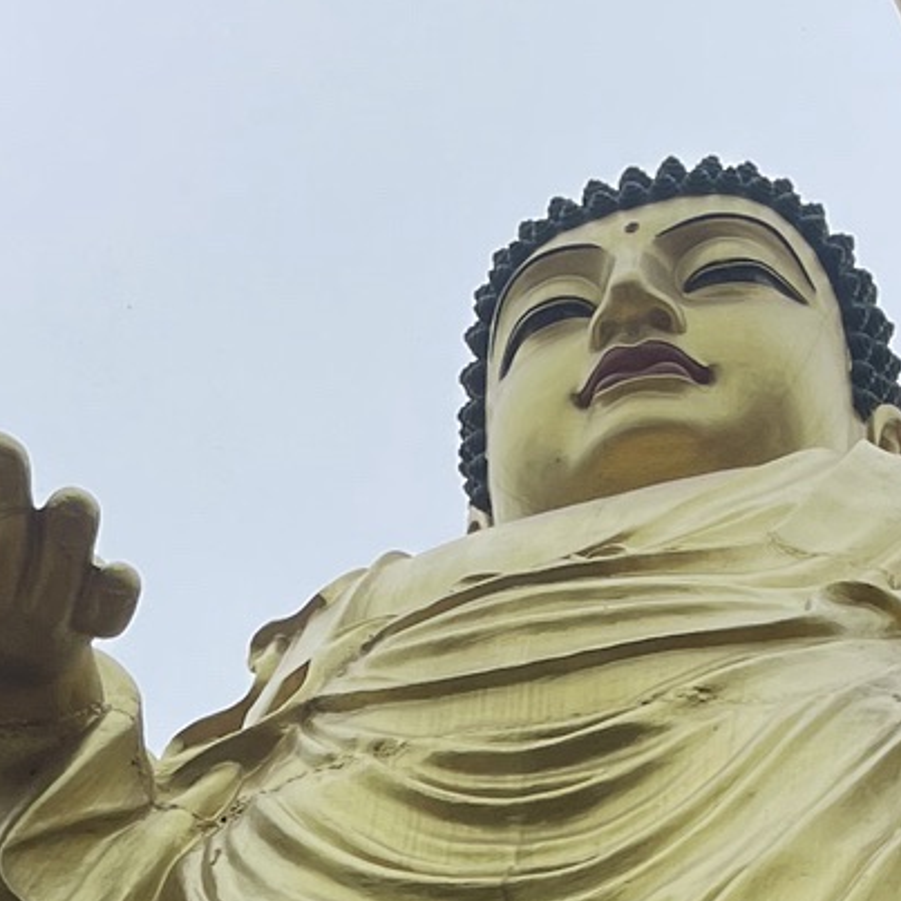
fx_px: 3357
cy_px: 1686
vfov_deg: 13.5
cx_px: 454
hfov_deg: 15.3
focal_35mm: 114
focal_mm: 4.2
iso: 32
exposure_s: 1/3731
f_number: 1.6
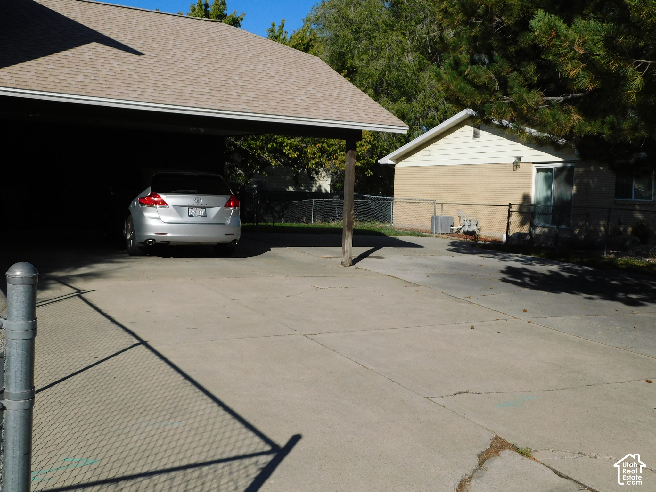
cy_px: 246
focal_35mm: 36
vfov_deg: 39.7
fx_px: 682
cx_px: 328
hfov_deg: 51.4
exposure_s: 1/500
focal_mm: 6.3
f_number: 7
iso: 125
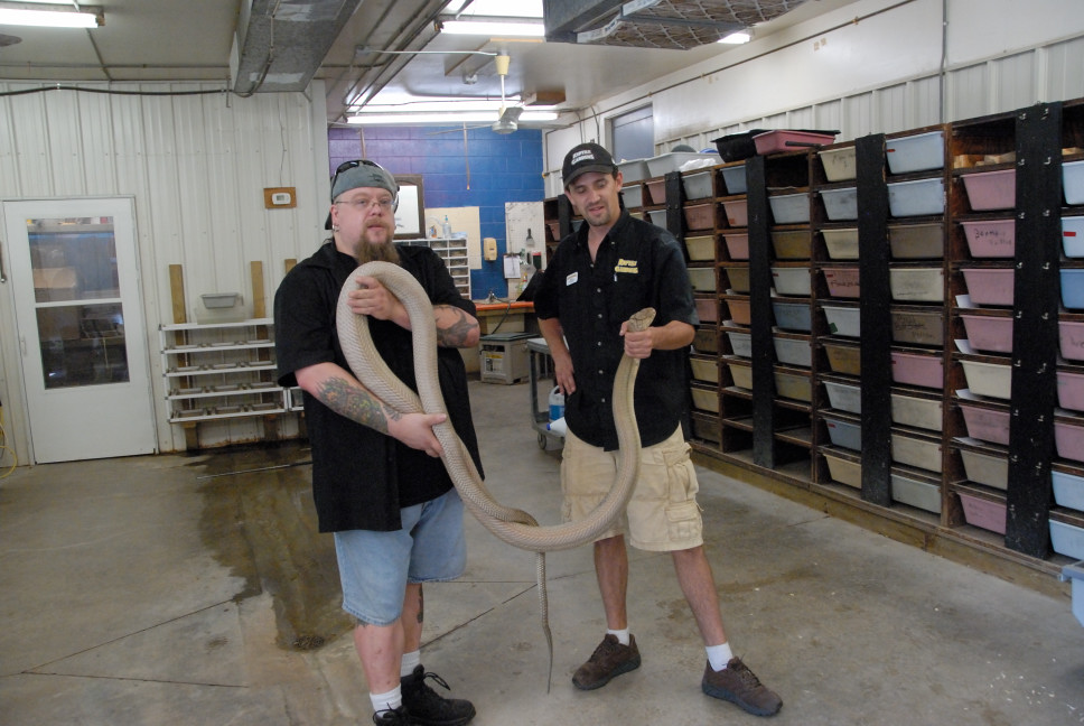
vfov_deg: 48.0
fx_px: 814
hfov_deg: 67.3
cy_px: 363
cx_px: 542
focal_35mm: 27
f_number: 4.8
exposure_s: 1/80
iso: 1600
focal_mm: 18
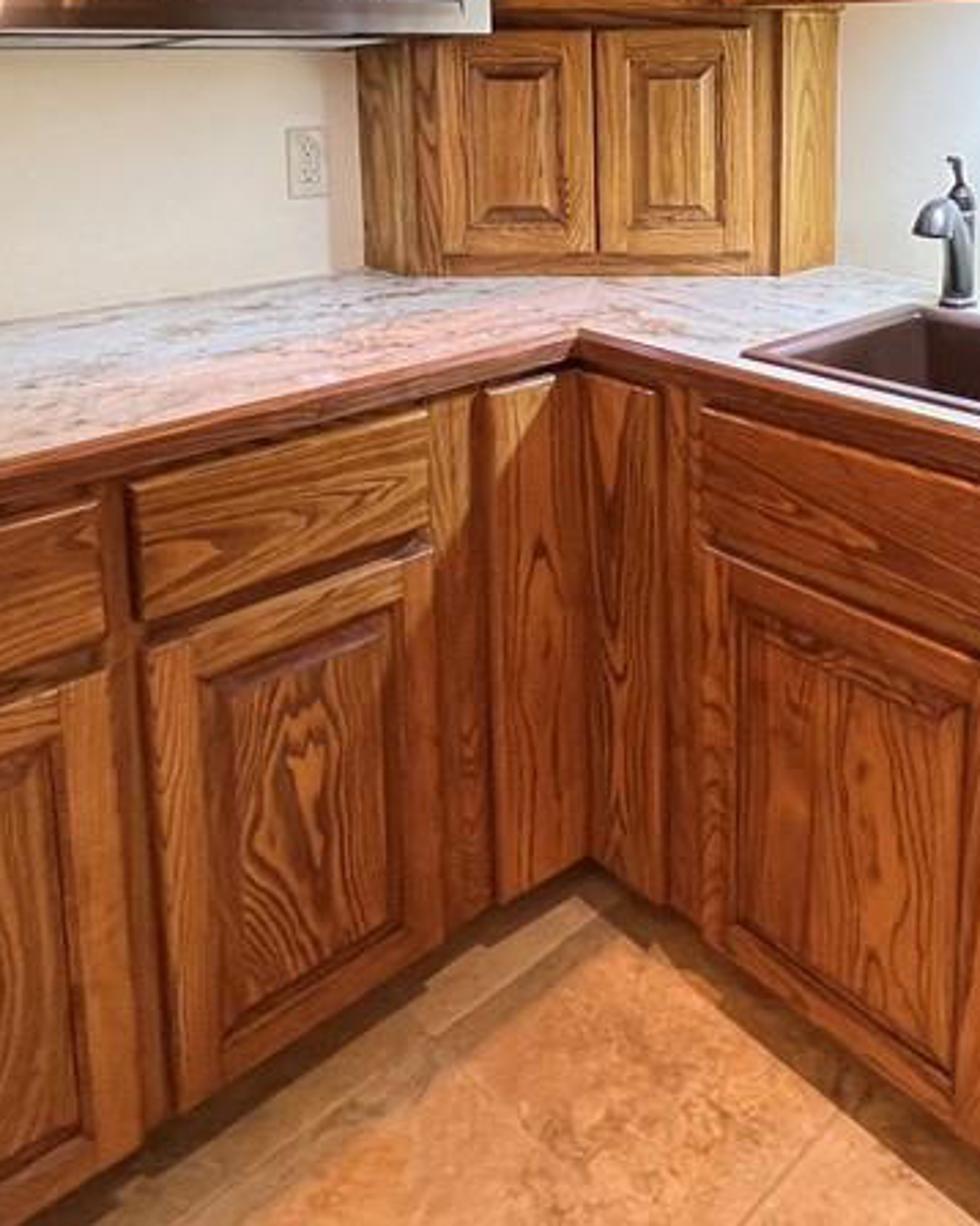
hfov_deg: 48.6
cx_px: 693
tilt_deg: -8.6
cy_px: 222
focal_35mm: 29
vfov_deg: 55.6
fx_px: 1052
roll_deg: +0.1
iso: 250
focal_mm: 1.57
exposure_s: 1/120
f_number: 1.8
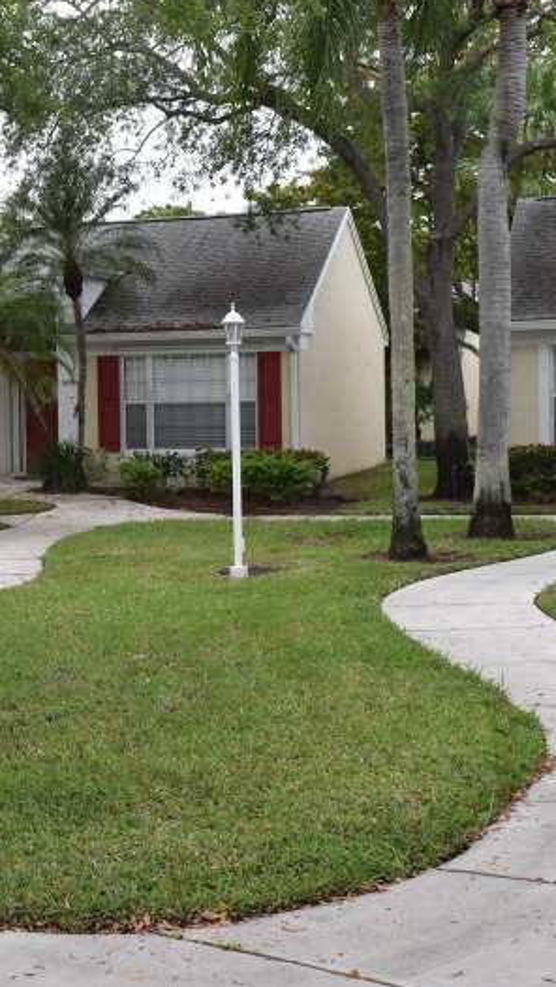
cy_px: 492
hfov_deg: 19.7
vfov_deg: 35.0
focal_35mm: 60
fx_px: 1564
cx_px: 30
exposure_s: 1/250
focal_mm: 25
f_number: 8
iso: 320
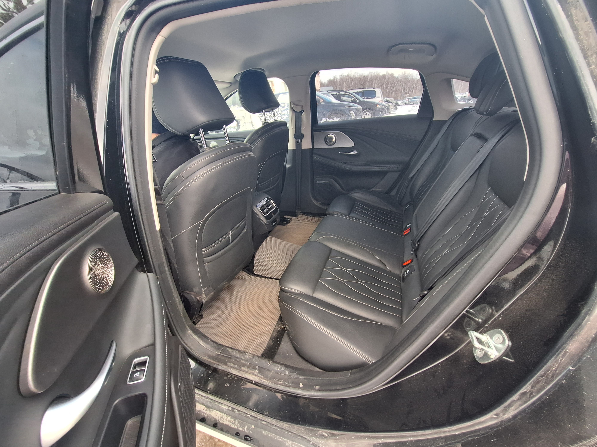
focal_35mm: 13
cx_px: 298
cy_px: 224
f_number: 2.2
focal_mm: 1.74
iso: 50
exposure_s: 1/50
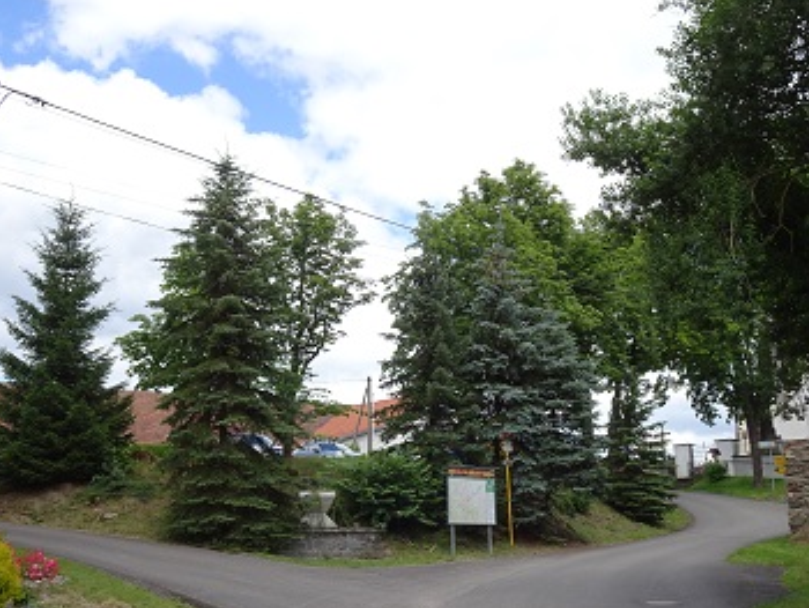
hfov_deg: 46.7
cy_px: 340
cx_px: 437
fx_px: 935
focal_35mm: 40
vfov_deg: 36.0
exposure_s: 1/400
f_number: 4
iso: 80
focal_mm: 5.98
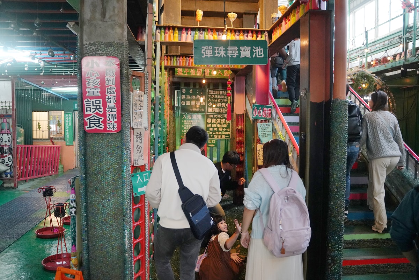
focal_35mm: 29
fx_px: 338
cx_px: 210
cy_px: 140
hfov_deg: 63.7
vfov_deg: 45.0
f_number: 2.8
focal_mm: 29
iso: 4000
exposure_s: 1/160
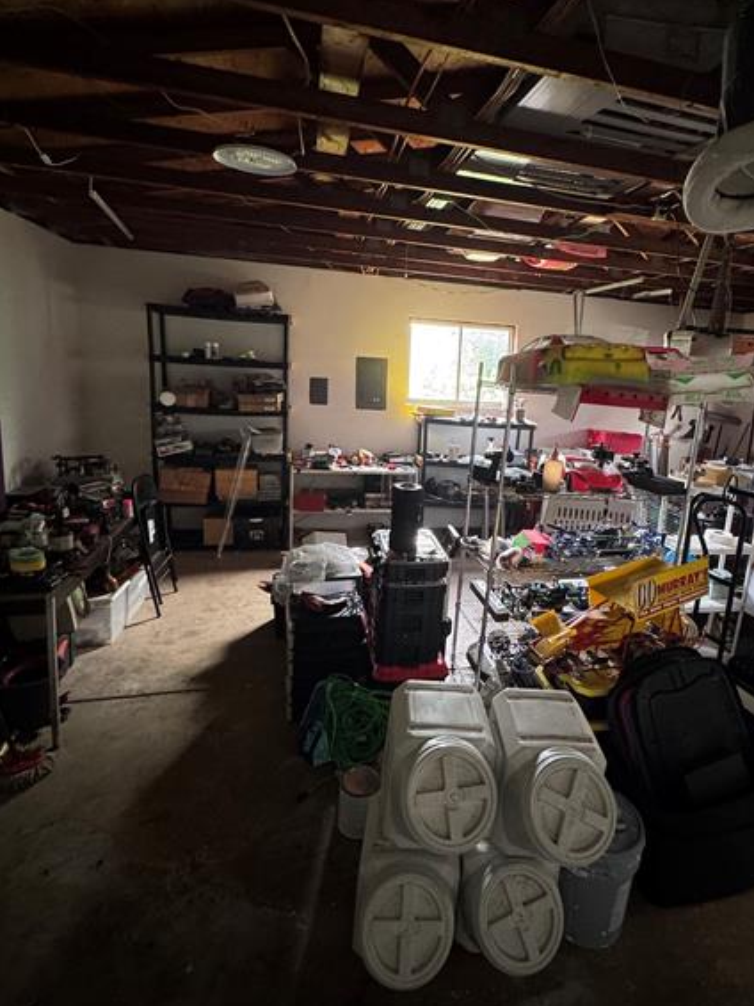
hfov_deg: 68.0
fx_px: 552
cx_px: 452
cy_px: 476
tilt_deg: -11.7
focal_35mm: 19
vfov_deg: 84.6
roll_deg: -3.2
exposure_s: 1/60
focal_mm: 2.22
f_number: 2.2
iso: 500
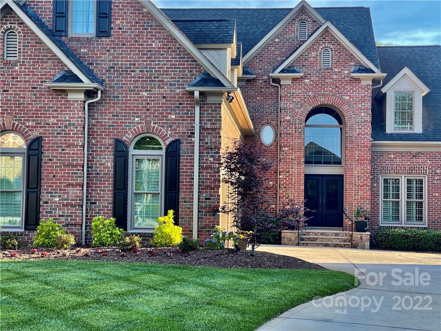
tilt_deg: +2.3
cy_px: 166
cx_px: 220
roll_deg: -0.8
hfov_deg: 30.3
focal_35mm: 64
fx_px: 815
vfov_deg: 22.9
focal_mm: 7.5
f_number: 2.2
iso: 20
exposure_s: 1/249
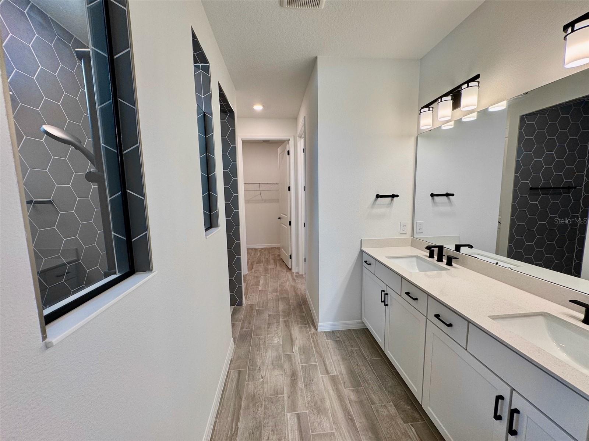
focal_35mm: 14
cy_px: 220
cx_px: 294
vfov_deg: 85.7
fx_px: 238
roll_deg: +0.7
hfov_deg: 102.1
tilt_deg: -7.3
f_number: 2.2
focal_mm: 2.22
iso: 80
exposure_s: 1/120
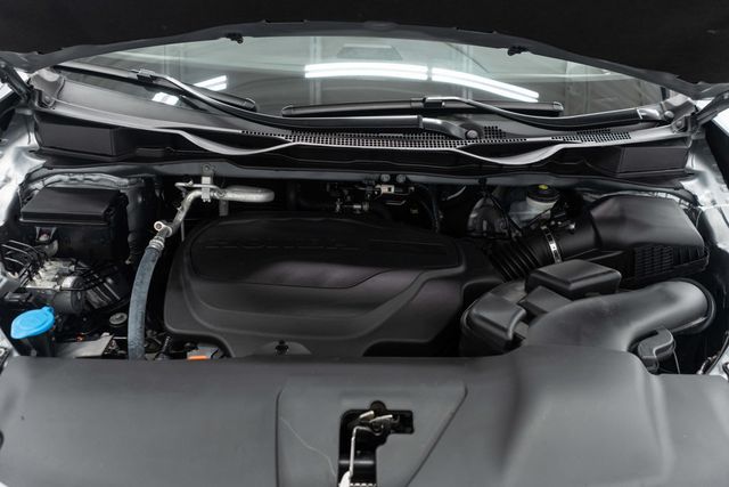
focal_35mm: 28
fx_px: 567
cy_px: 244
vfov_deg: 46.4
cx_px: 364
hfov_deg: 65.5
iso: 200
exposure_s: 1/40
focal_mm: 28
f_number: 3.2
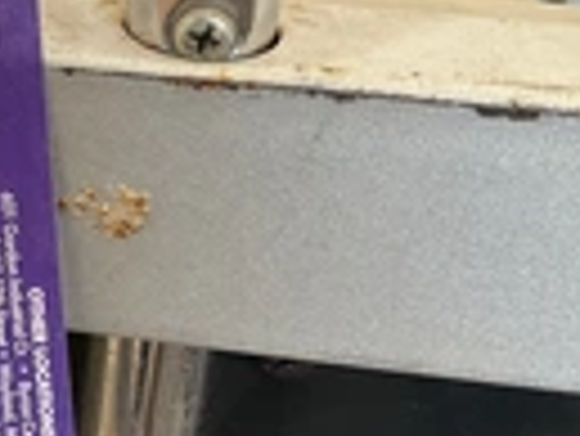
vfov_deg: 16.4
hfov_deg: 19.7
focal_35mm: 90
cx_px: -211
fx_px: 1509
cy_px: 162
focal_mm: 3
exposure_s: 1/95
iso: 64
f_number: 1.8
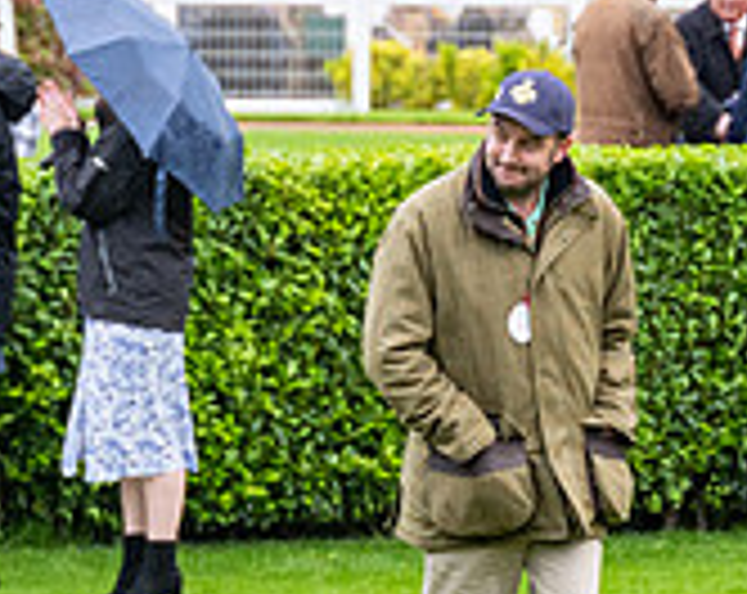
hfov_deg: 4.0
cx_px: -478
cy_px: 396
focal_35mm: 478
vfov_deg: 3.2
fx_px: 10543
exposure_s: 1/800
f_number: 4
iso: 1000
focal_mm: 100
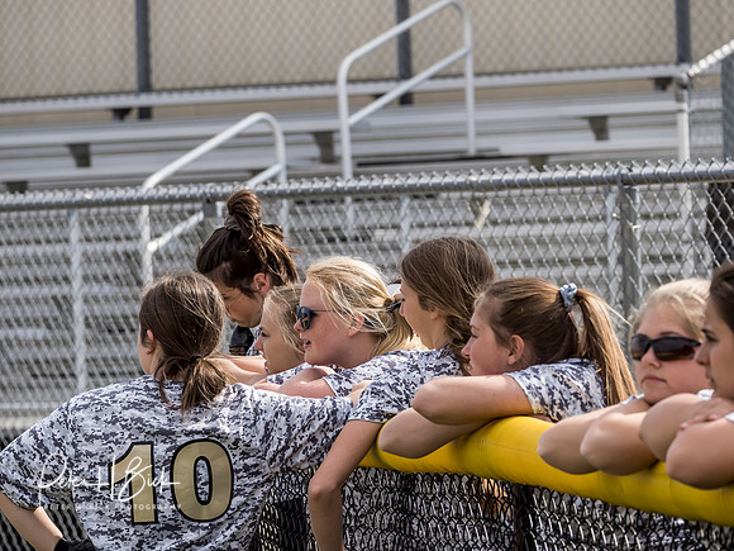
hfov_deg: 7.4
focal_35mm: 266
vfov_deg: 5.6
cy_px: 276
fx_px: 5640
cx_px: 367
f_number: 5.6
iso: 400
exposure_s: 1/1600
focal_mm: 133
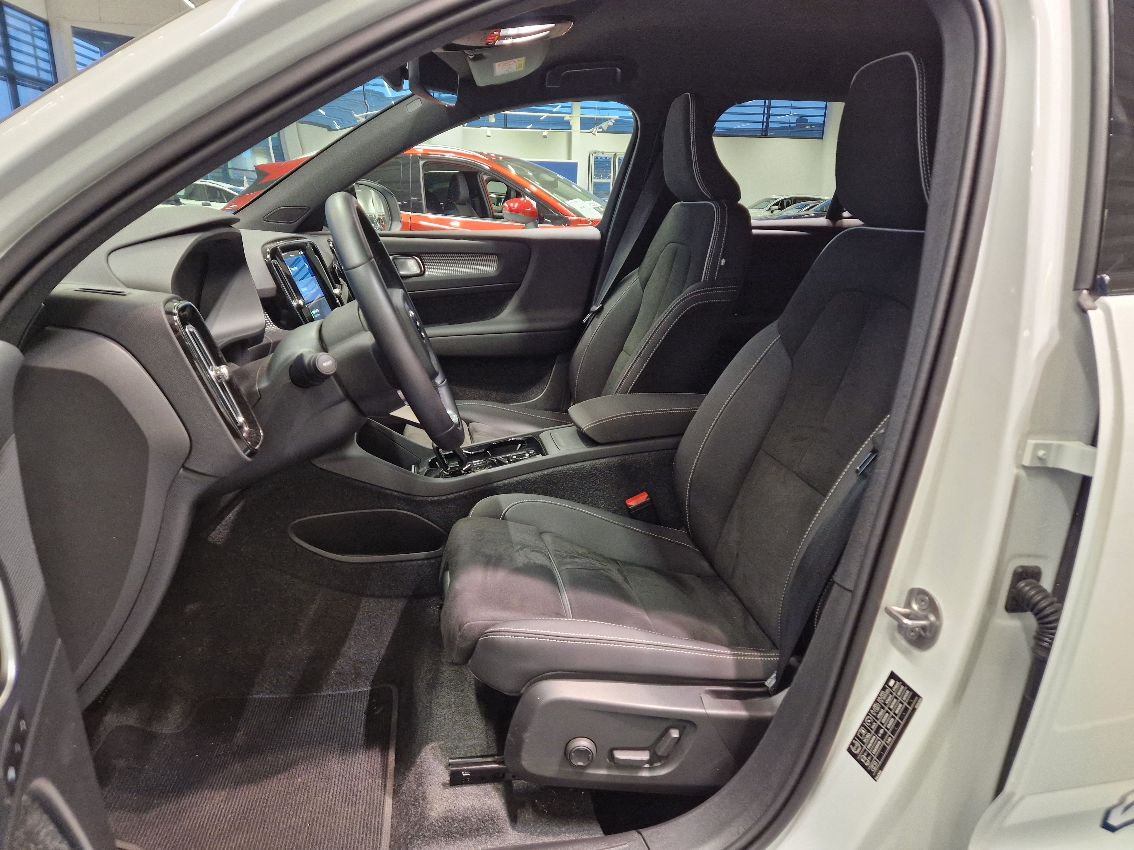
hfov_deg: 73.9
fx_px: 753
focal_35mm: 23
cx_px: 567
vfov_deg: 58.9
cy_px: 425
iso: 400
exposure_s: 1/100
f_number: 1.8
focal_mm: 5.4
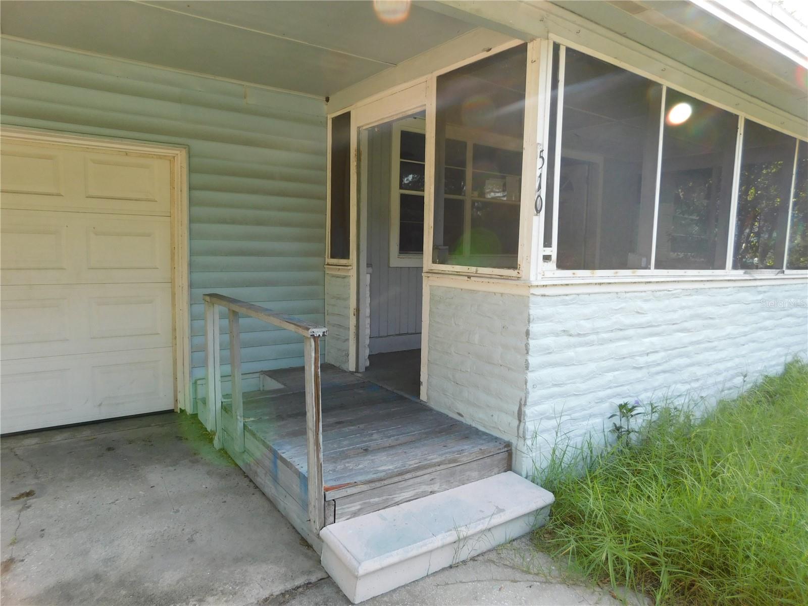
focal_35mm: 23
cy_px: 303
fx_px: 537
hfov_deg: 73.9
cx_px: 404
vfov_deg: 58.9
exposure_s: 1/160
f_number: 3
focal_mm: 4
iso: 125
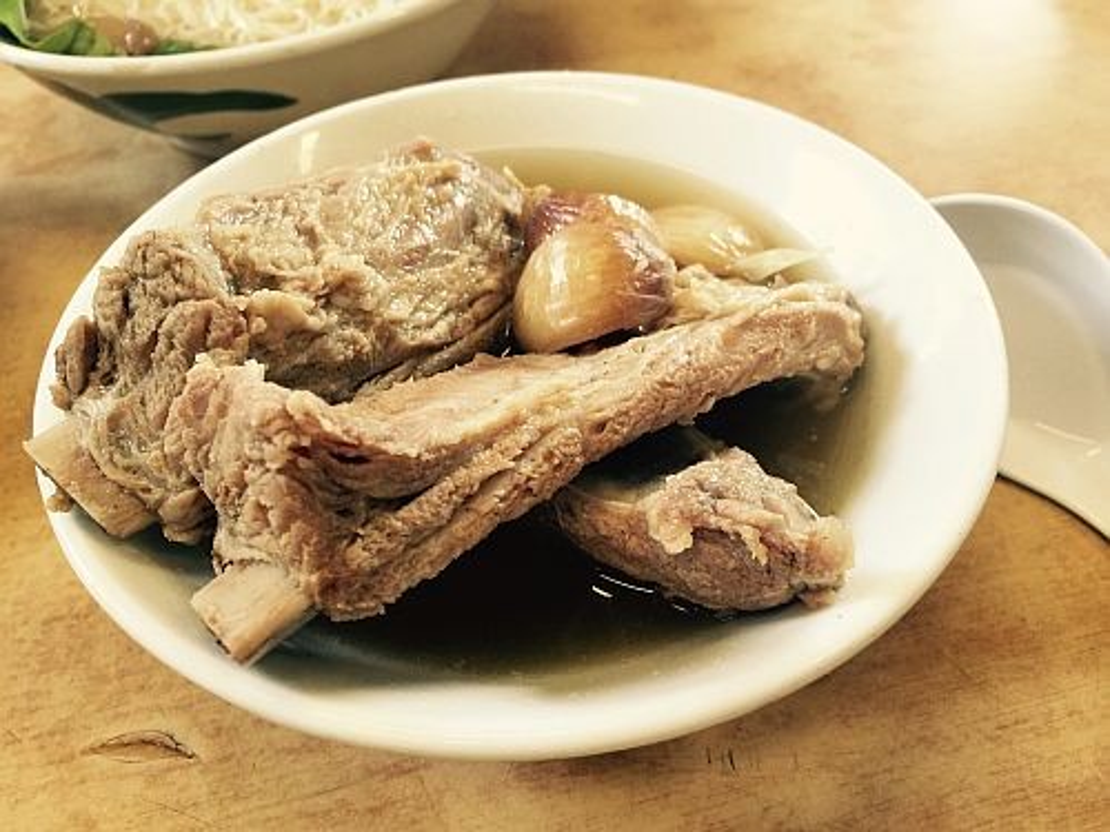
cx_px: 555
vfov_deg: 48.2
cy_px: 416
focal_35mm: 29
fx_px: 930
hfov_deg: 61.7
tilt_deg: -48.9
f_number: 2.2
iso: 50
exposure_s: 1/30
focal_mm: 4.15
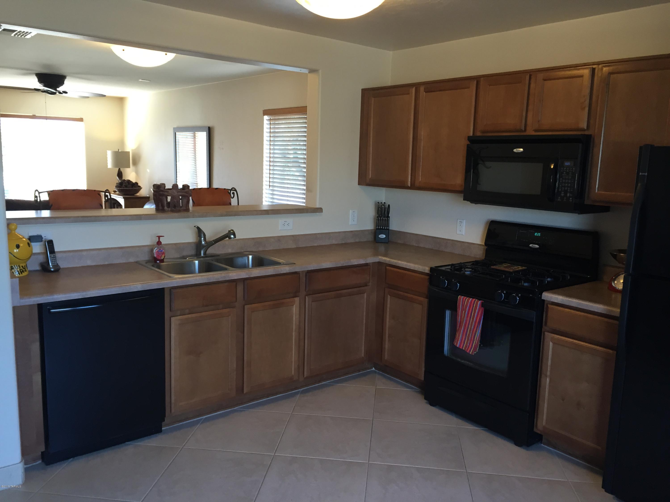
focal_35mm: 29
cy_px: 251
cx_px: 335
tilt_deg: -9.6
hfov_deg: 61.7
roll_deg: -1.0
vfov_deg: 48.2
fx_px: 561
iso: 64
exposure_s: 1/30
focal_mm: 4.15
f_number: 2.2
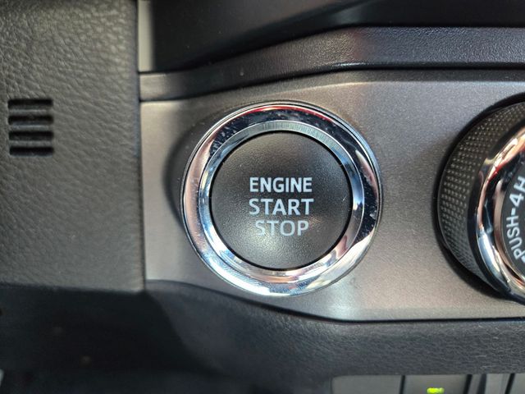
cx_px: 262
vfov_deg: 58.9
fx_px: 349
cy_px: 197
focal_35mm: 23
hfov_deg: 73.9
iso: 1000
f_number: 1.8
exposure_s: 1/120
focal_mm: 5.4
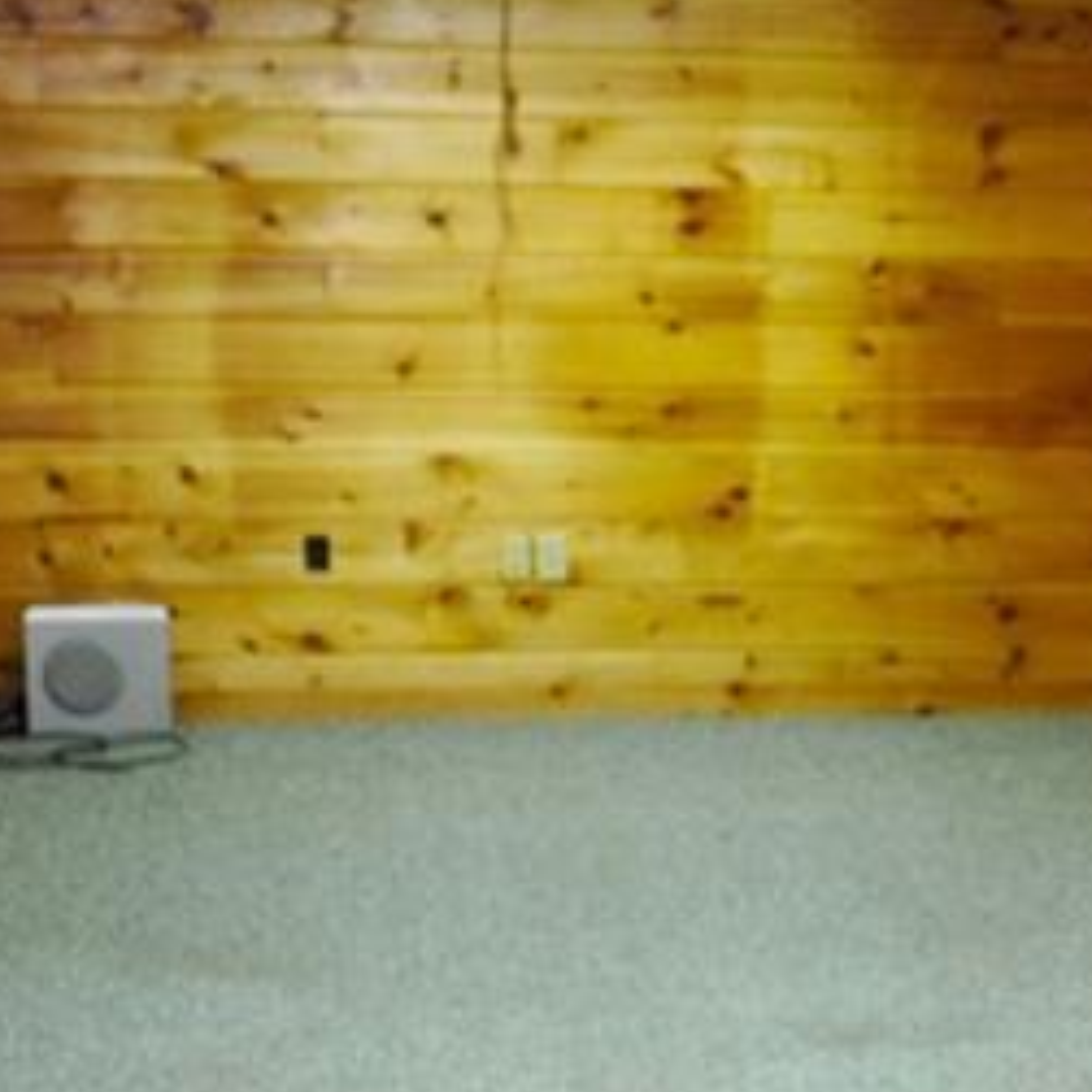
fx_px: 4069
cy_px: 968
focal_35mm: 114
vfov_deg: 15.1
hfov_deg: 14.9
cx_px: 1227
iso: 450
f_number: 4
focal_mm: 22
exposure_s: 1/60
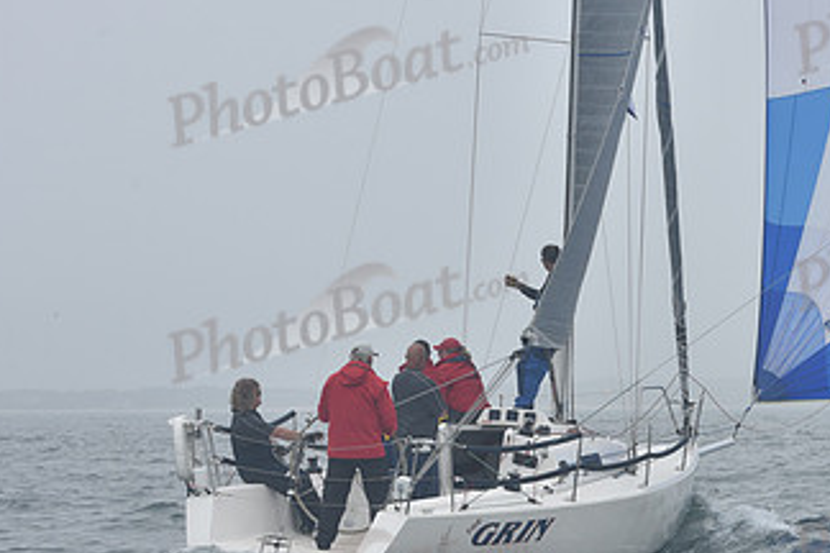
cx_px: 663
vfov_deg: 9.0
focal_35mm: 152
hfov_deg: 13.4
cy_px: 413
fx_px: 3504
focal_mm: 85
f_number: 11
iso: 250
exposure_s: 1/800
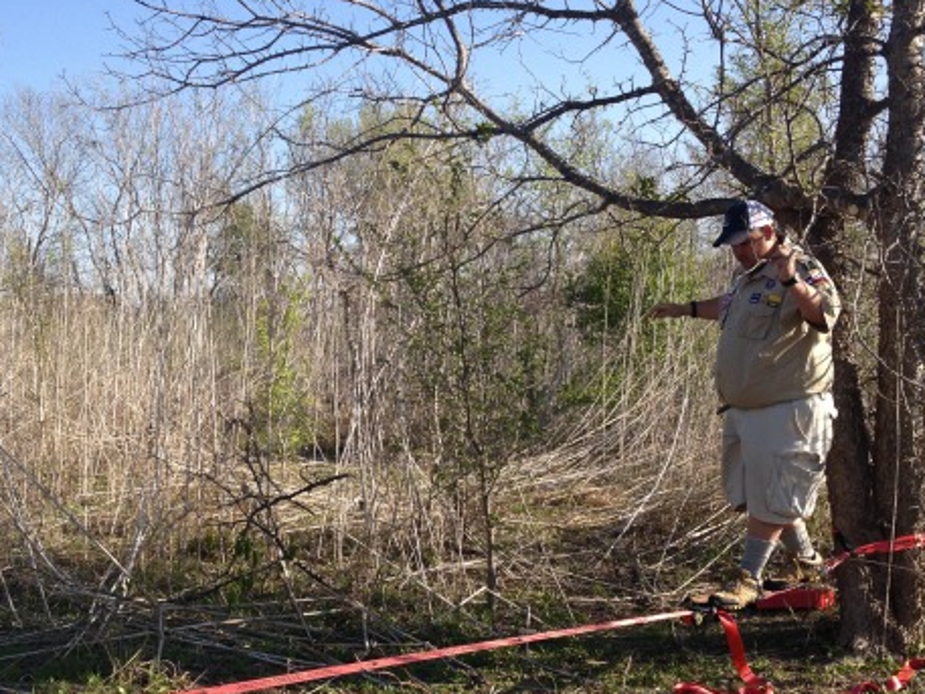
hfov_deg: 38.9
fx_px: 1310
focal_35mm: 49
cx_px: 457
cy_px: 399
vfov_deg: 29.6
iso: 50
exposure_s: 1/876
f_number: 2.4
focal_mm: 4.28
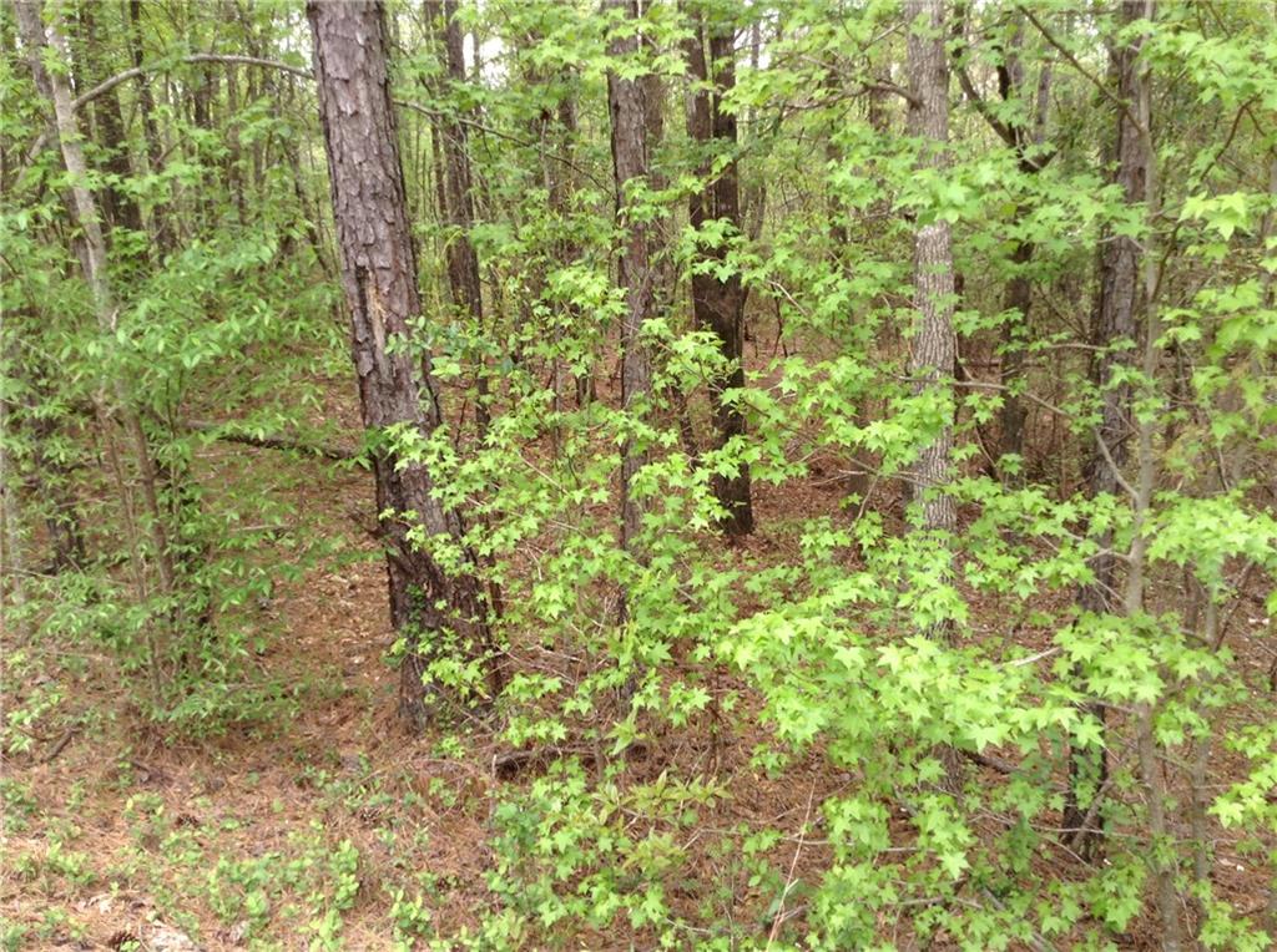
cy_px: 476
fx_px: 1215
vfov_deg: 42.8
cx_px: 638
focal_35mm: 33
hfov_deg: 55.4
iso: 32
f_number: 2.4
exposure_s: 1/126
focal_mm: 3.3
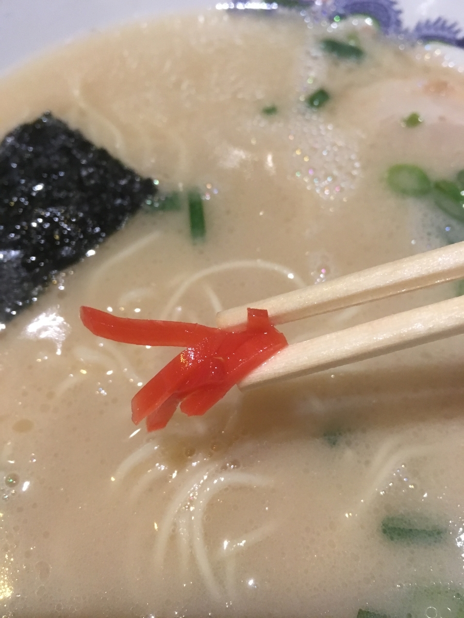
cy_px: 309
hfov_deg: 48.2
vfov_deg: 61.7
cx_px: 232
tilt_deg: -61.3
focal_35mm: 29
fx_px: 518
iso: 200
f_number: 2.2
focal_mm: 4.15
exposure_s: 1/30
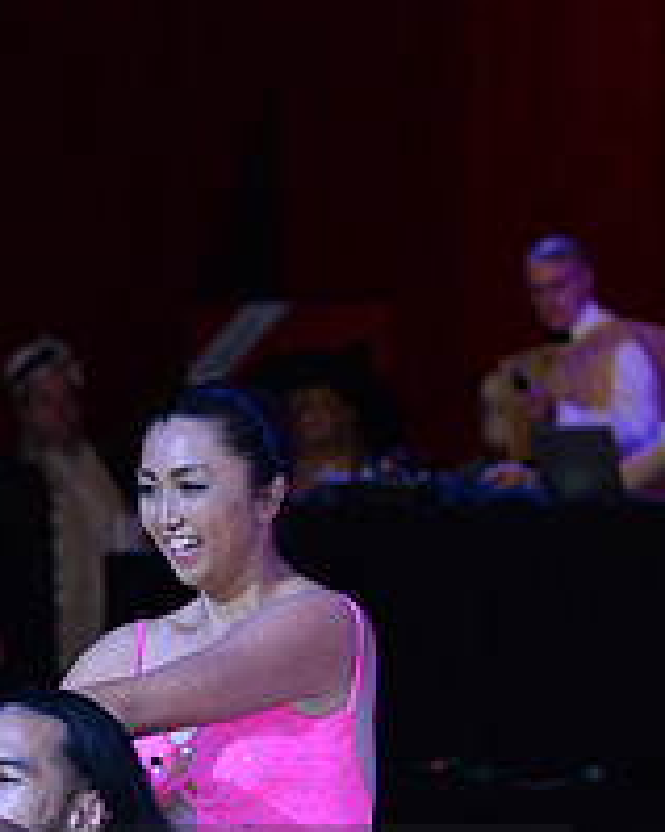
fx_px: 8199
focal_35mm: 333
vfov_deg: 5.8
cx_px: -2
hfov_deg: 4.6
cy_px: 966
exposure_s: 1/250
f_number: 5
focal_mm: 122
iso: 2000
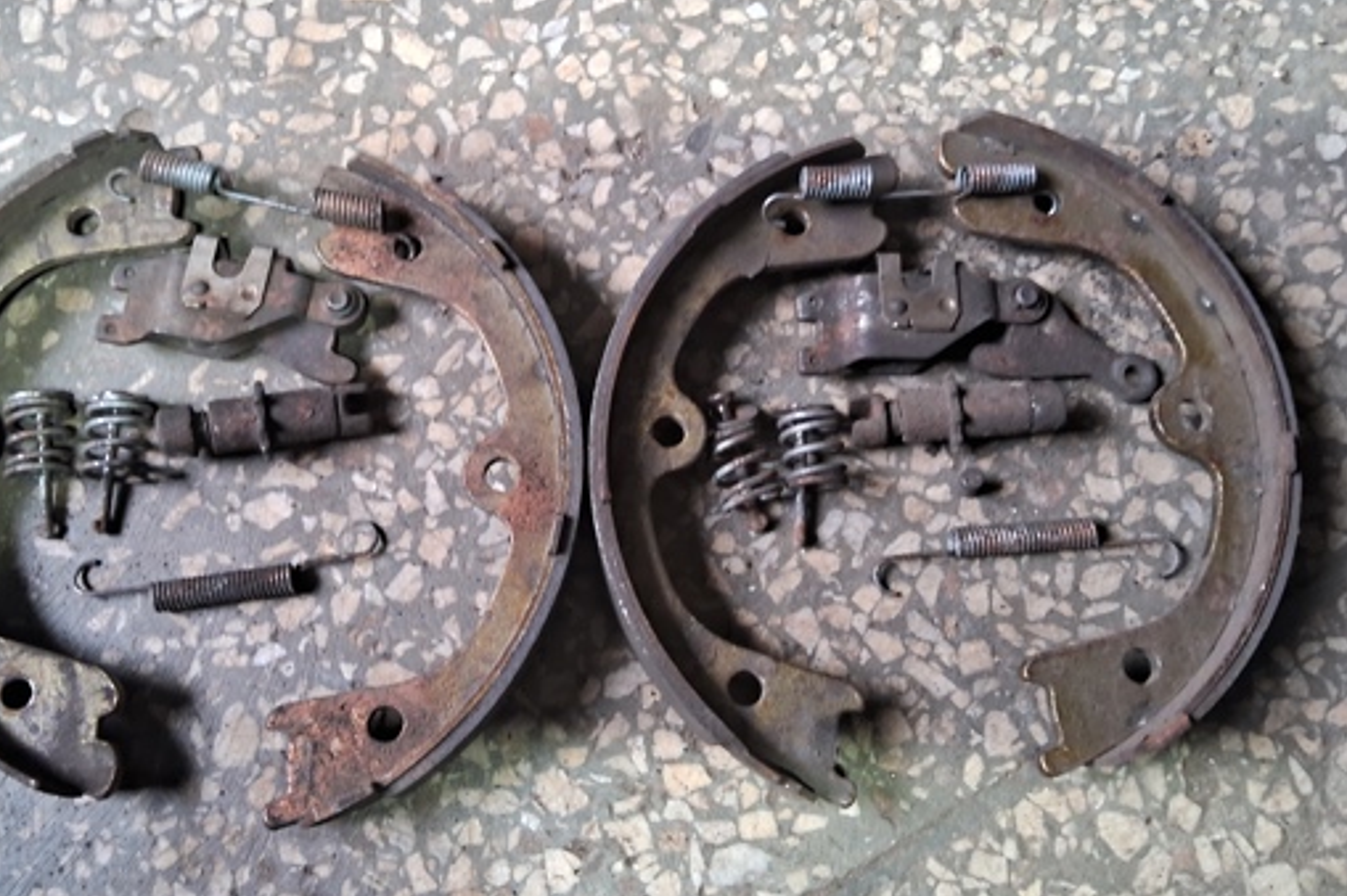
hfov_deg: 55.7
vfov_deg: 38.8
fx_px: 1272
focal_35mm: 34
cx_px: 595
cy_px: 403
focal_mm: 3.98
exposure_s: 1/25
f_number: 1.8
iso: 640
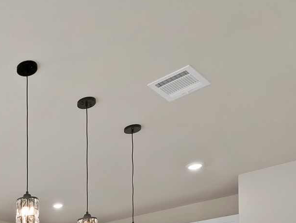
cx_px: -49
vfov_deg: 27.8
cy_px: 304
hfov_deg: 36.6
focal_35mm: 41
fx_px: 351
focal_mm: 13
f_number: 9
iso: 640
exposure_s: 1/15
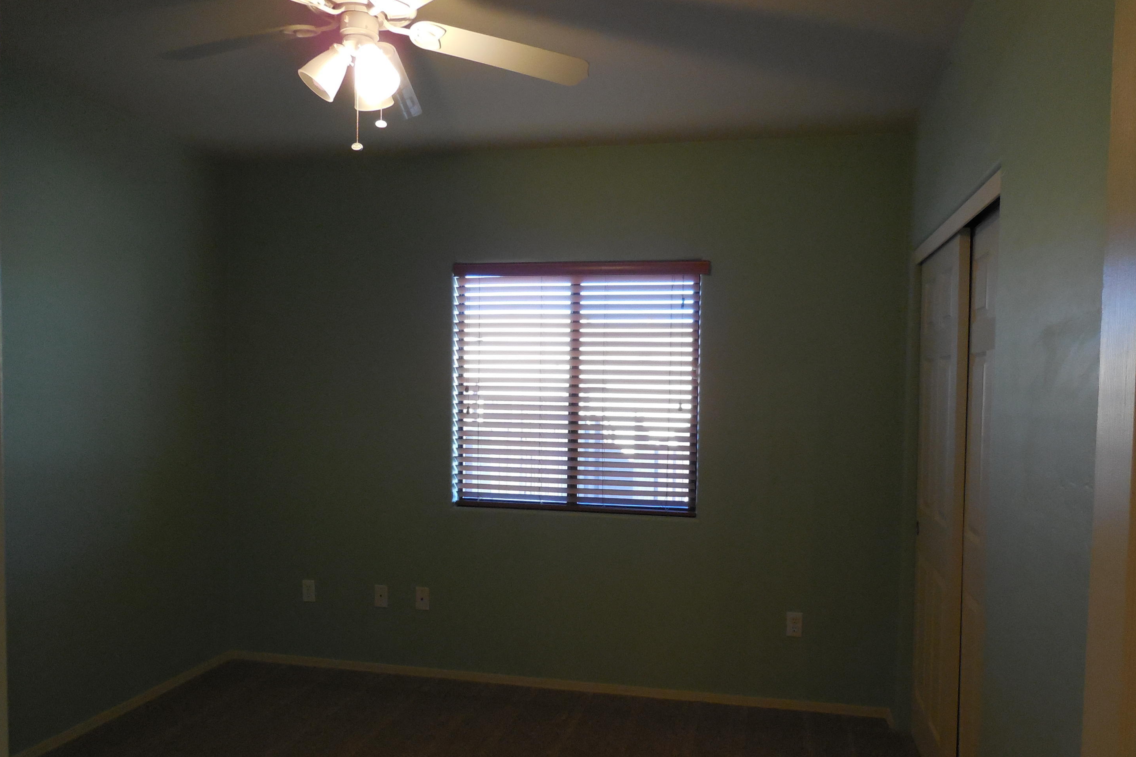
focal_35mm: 27
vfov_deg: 47.8
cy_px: 438
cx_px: 567
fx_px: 852
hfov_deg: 67.4
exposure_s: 1/30
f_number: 3.1
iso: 360
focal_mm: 4.5
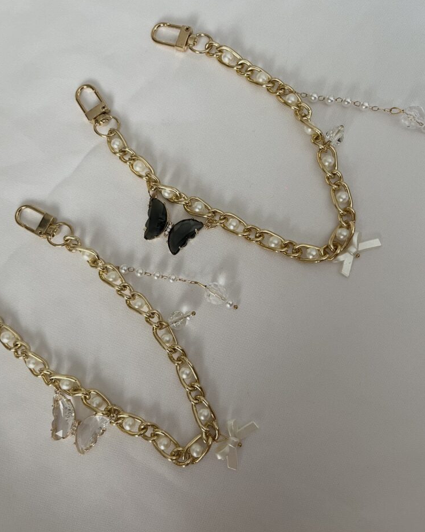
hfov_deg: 51.5
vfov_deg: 62.2
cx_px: 209
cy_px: 263
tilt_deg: -77.5
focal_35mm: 28
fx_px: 440
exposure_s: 1/60
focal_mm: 5.1
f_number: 1.6
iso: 160
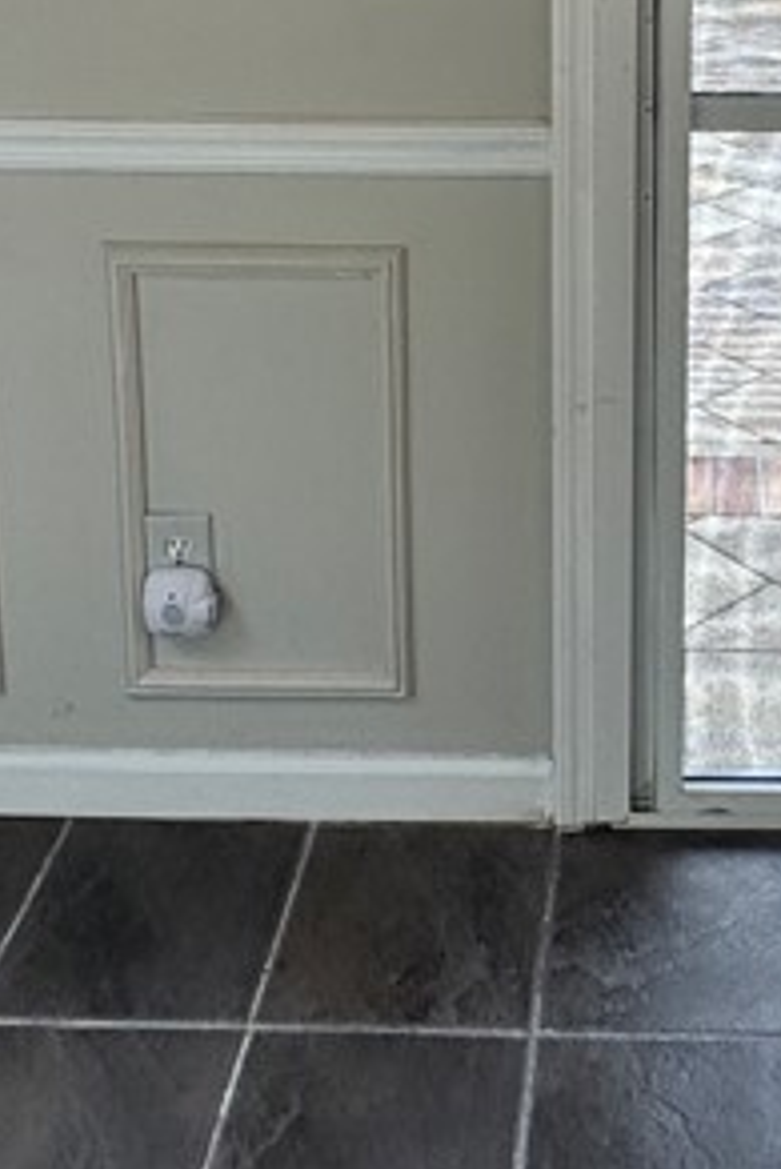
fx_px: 1658
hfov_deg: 25.7
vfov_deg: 33.9
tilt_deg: -9.4
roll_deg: -1.4
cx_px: 689
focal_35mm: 51
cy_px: -104
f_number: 2.2
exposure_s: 1/143
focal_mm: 2.22
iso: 40
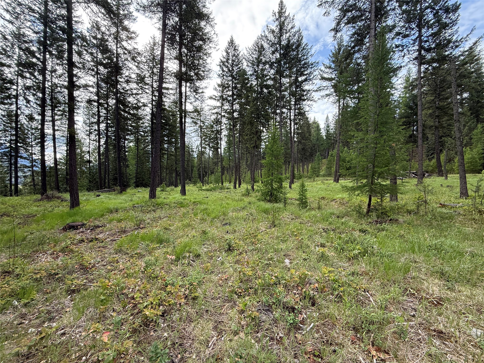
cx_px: 242
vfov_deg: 85.7
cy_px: 182
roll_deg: +0.6
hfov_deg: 102.1
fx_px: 196
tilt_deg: +1.4
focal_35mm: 14
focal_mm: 2.22
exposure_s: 1/319
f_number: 2.2
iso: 64
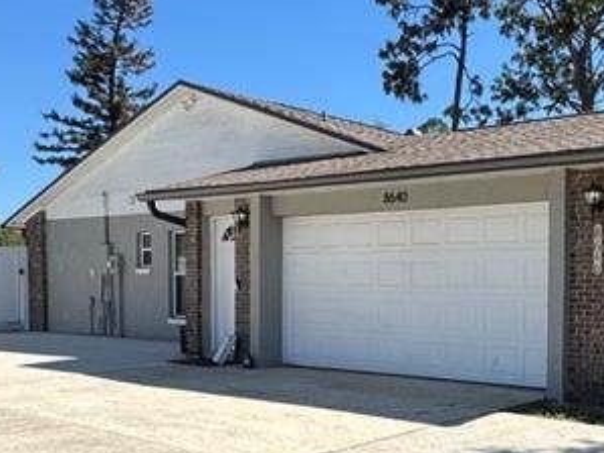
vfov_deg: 29.8
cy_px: 340
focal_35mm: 48
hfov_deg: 37.5
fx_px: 837
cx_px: 525
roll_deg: -1.8
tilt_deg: +1.3
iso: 50
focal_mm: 2.22
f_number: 2.2
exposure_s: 1/1477
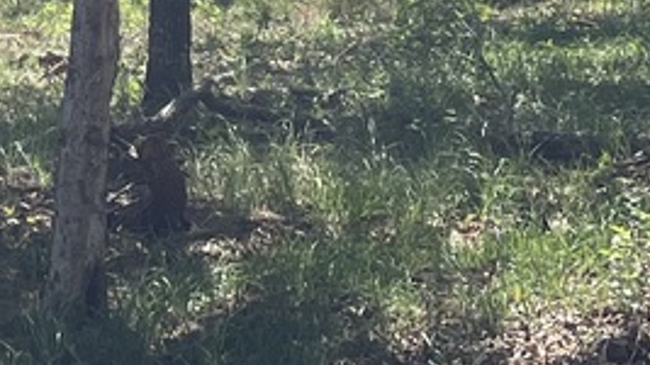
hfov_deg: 13.5
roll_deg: -0.9
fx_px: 2636
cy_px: -623
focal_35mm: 153
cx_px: -202
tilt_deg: +6.6
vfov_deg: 7.3
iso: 32
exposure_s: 1/1916
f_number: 1.6
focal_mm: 4.2
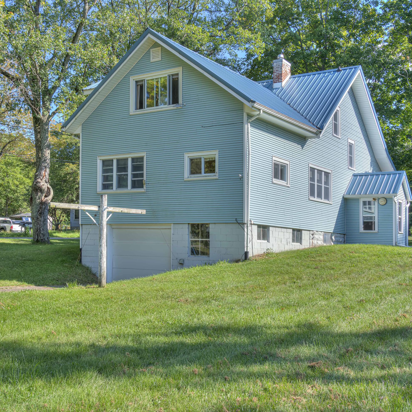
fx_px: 592
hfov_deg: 38.3
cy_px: 204
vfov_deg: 38.3
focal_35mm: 44
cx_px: 192
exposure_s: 1/50
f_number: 13
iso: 100
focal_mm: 34
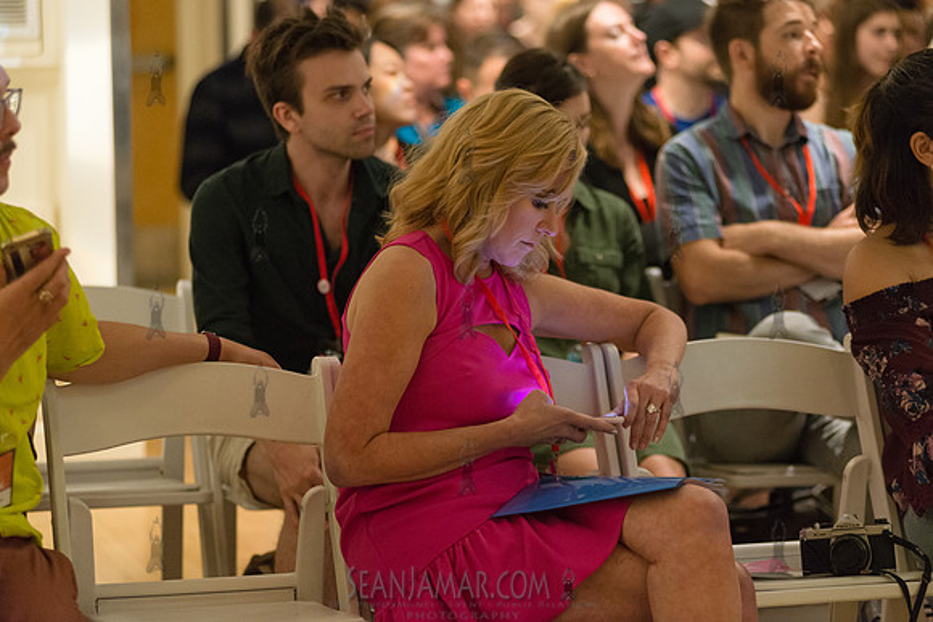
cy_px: 311
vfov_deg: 12.2
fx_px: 2903
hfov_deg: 18.3
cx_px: 466
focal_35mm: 112
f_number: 2.8
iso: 4000
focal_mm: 112
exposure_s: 1/200
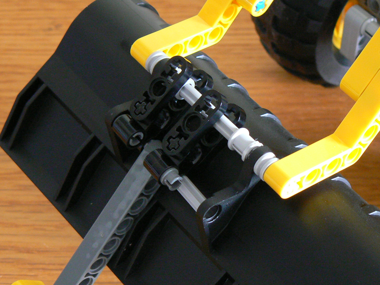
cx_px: 190
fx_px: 1186
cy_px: 142
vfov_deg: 13.7
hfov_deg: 18.2
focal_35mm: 108
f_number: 3.2
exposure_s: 1/4
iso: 200
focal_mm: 13.1
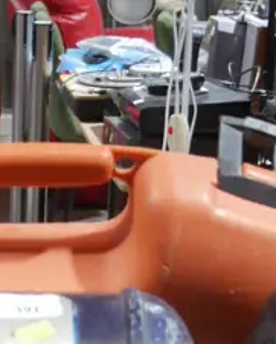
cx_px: -17
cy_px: 746
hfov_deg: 12.3
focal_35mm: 124
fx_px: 1265
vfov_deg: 12.9
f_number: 3.5
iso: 800
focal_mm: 14
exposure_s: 1/60
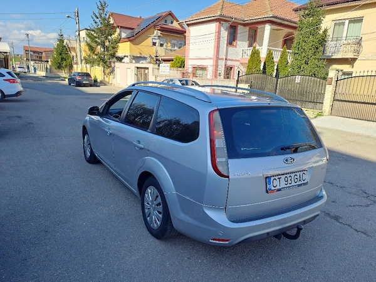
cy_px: 141
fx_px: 272
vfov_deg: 54.9
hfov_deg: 69.4
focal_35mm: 25
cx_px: 188
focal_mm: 4.65
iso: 32
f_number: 1.8
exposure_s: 1/909
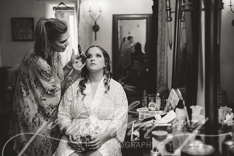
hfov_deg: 39.6
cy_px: 78
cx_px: 117
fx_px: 325
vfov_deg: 27.0
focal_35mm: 50
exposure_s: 1/160
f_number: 2.8
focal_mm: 50
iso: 1600
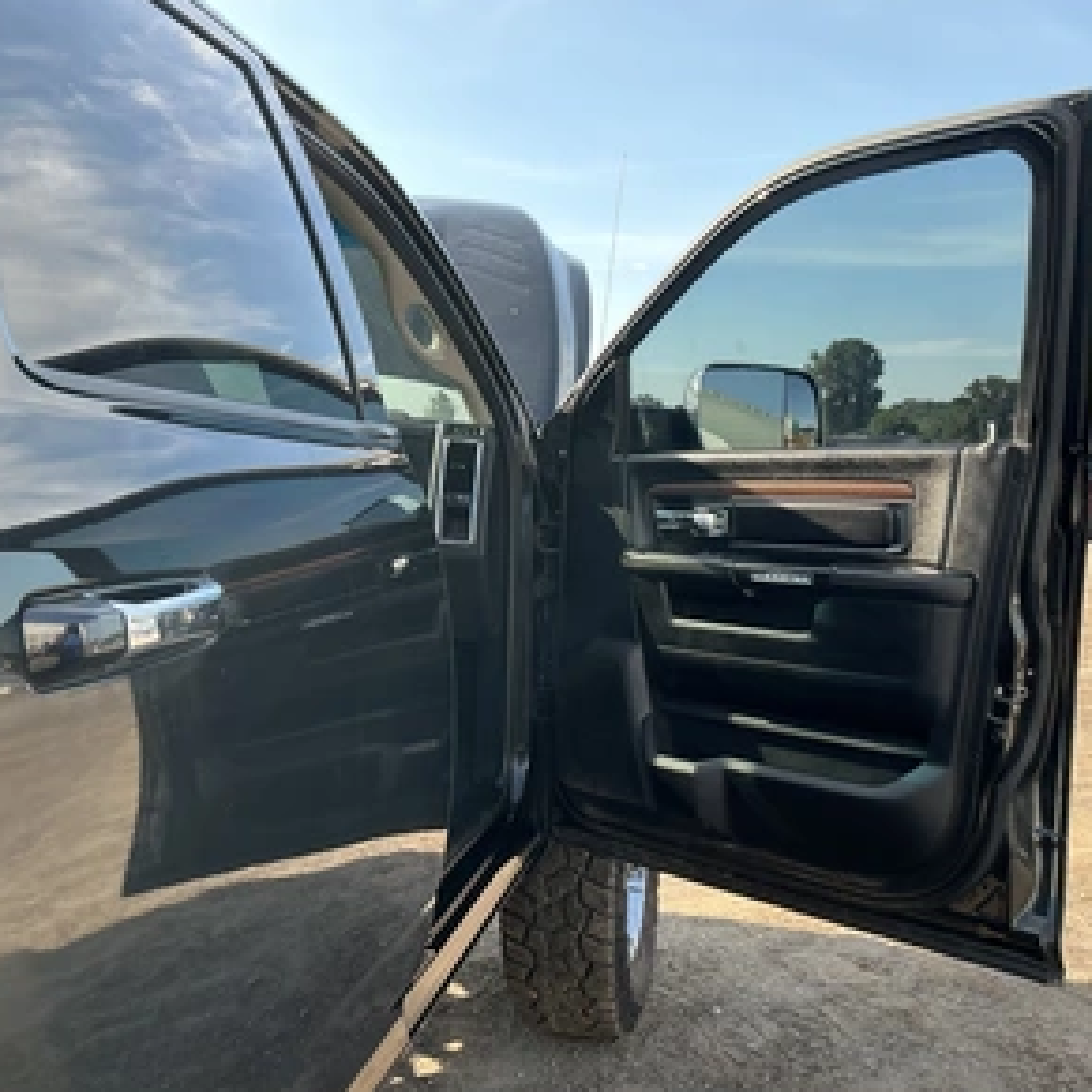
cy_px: 540
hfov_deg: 48.3
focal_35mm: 34
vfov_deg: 48.4
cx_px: 462
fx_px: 1213
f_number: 1.8
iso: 25
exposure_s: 1/276
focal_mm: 3
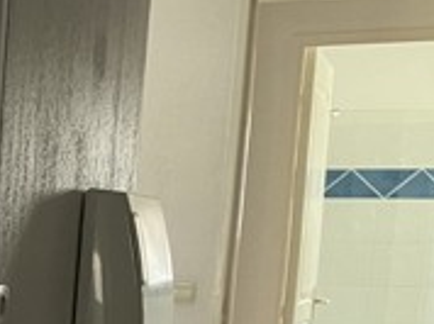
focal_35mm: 117
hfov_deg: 13.5
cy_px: 458
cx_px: -522
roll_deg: +0.0
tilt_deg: -8.5
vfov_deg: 12.1
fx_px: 1465
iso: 125
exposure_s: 1/72
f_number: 1.6
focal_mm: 5.1
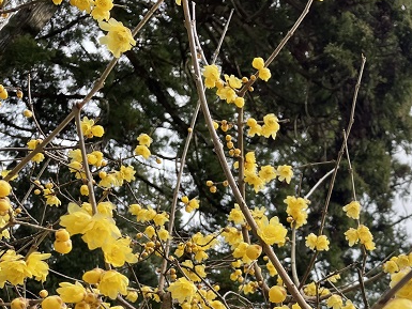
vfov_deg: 25.5
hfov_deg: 31.6
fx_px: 655
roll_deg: -2.1
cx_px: 434
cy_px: 293
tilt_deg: +41.5
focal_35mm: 55
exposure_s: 1/511
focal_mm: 4.2
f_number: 1.6
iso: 32
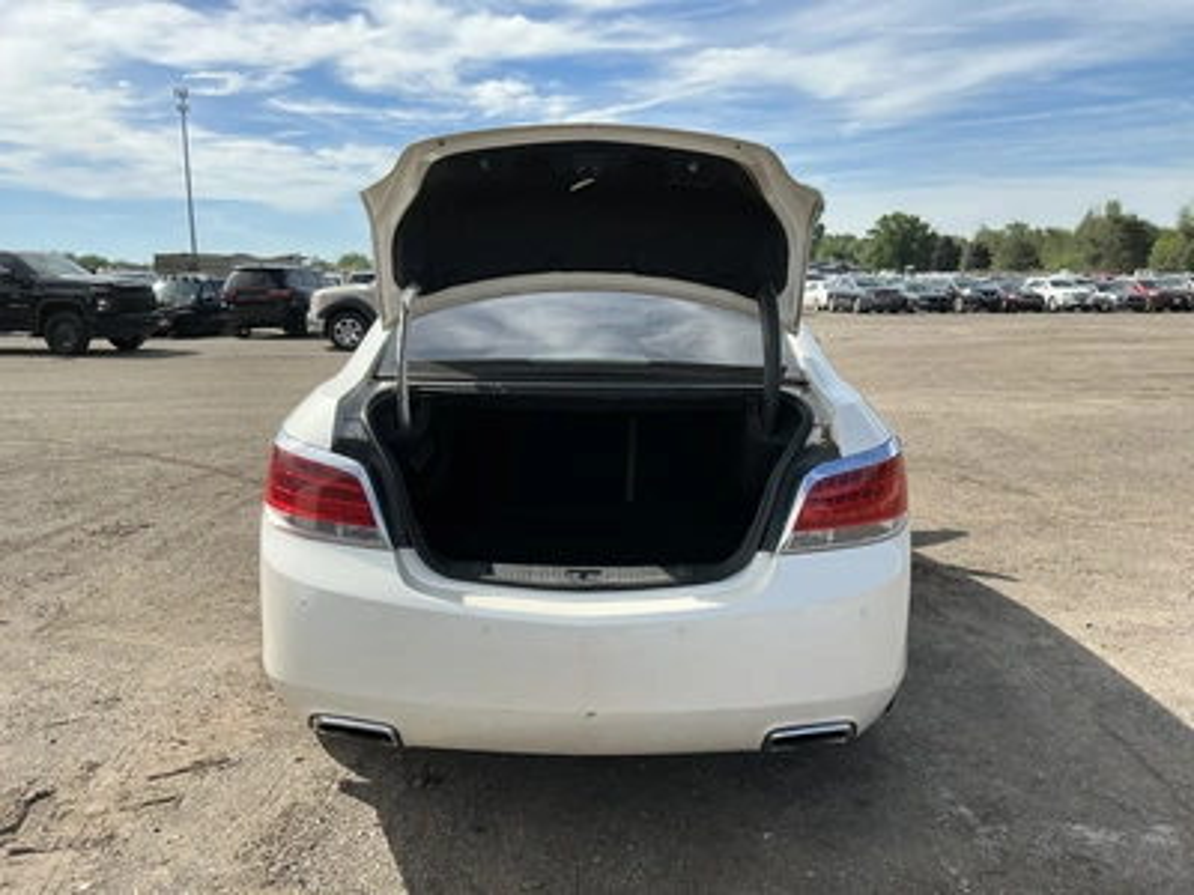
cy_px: 448
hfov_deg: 63.4
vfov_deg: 49.7
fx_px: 966
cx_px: 597
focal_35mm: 28
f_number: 1.8
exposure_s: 1/1490
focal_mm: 3
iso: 25
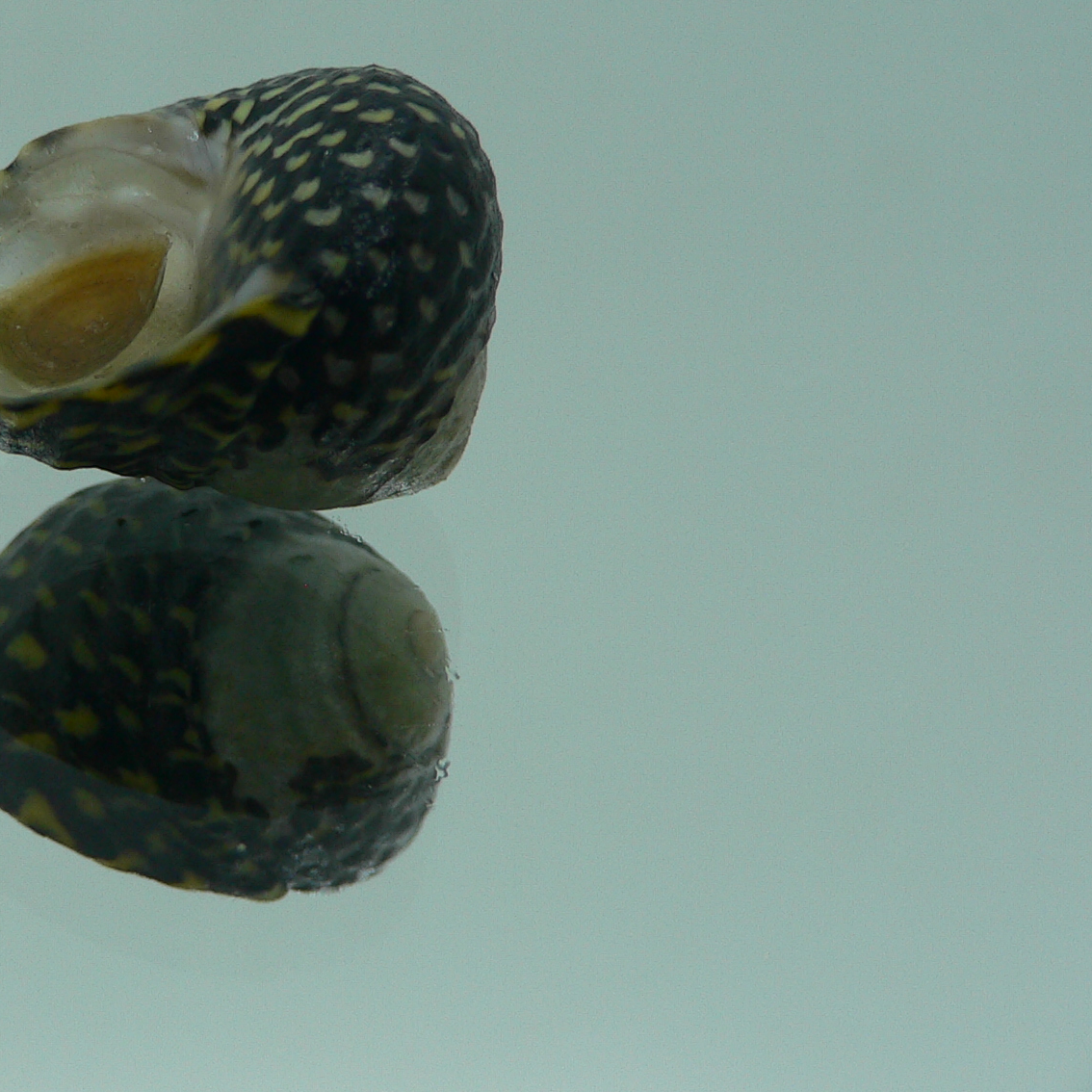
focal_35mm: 55
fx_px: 1963
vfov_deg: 31.0
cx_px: 197
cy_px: 443
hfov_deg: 30.2
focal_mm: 4.6
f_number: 2.8
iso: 80
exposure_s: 1/60
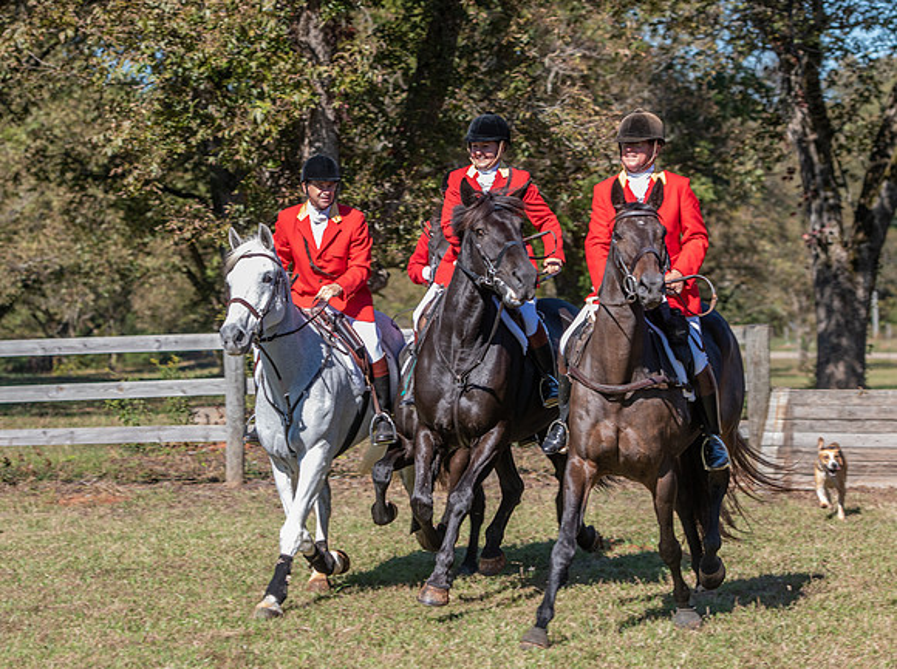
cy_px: 294
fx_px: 3727
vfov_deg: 10.3
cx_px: 404
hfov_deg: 13.7
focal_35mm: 144
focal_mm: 98
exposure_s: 1/400
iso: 280
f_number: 4
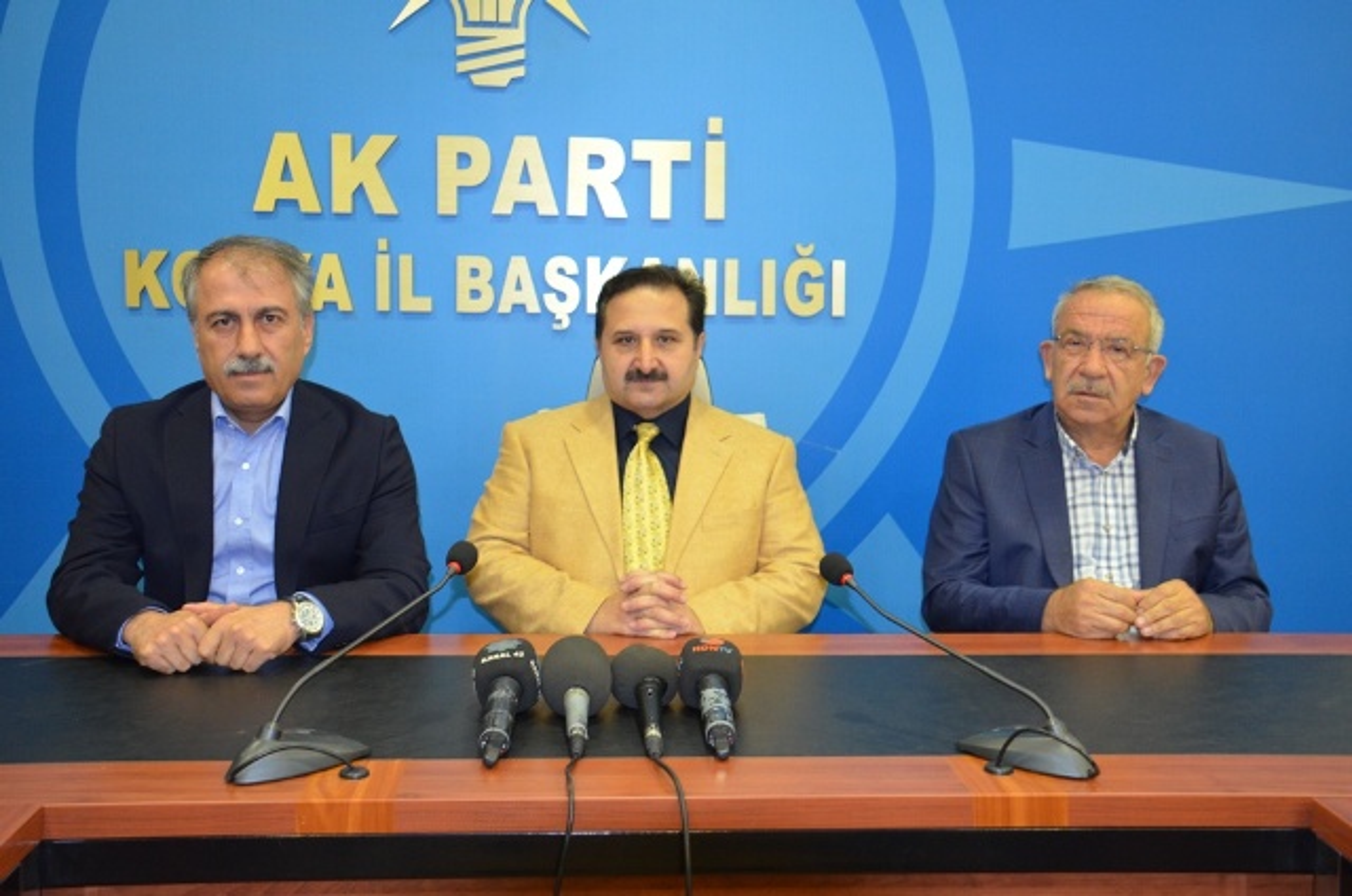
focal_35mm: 39
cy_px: 448
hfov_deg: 49.6
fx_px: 1462
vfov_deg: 34.1
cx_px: 676
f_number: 4
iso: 1600
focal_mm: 26
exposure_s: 1/60
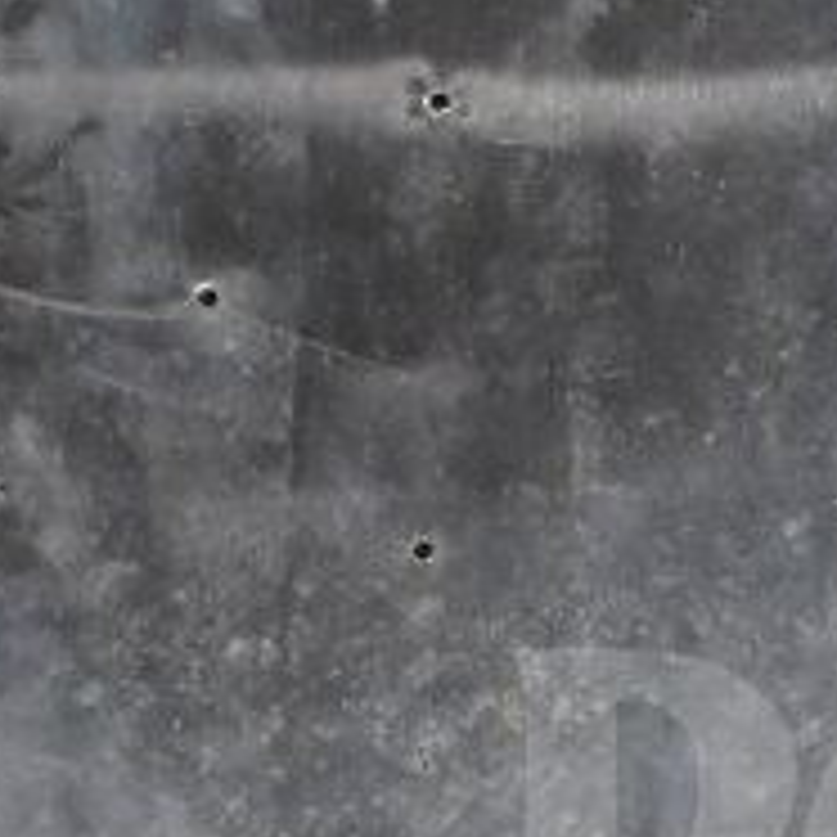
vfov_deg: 8.6
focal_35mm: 201
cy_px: 1006
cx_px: 909
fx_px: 5499
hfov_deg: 8.6
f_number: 4.5
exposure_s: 1/50
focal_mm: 32
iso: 7200
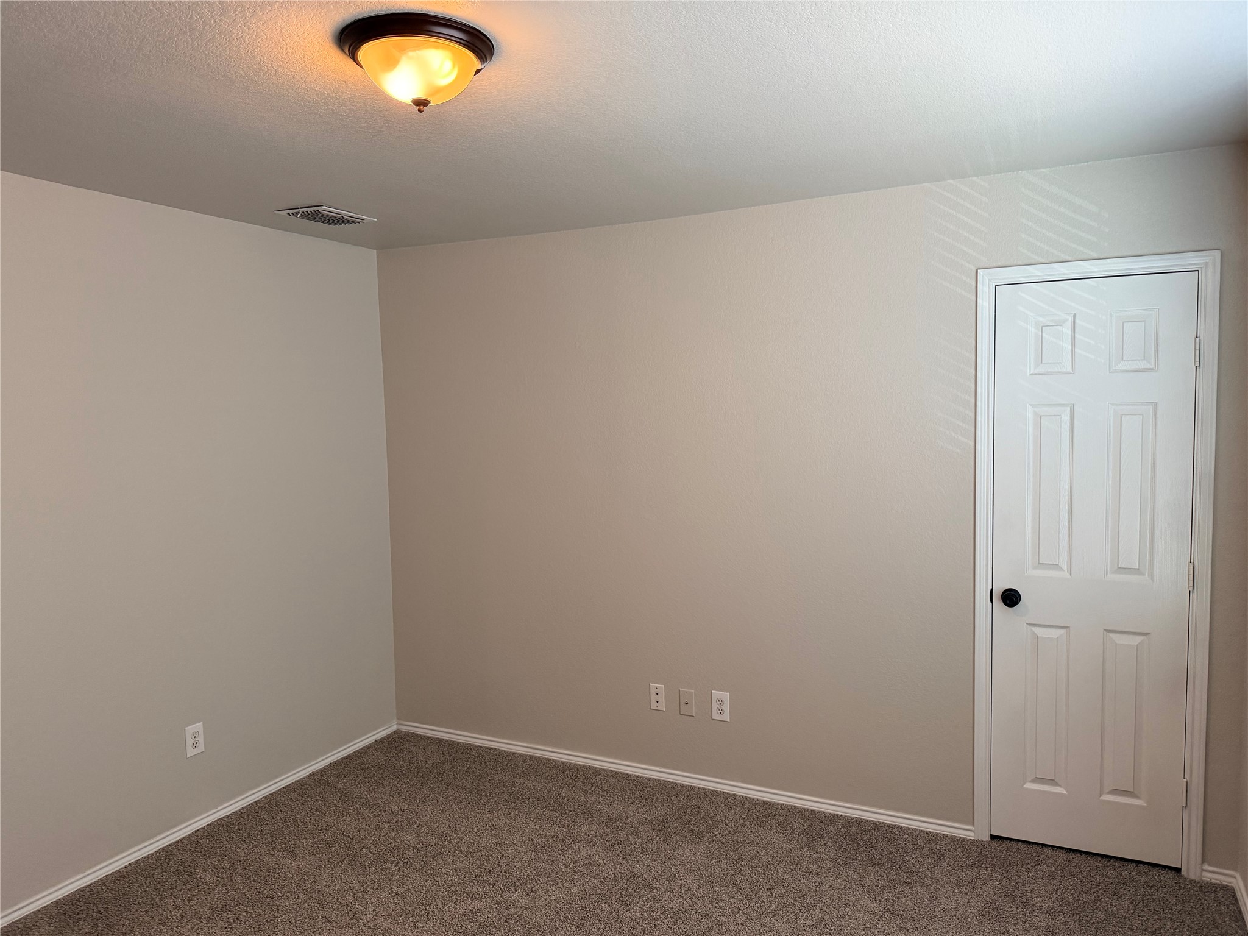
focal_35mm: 24
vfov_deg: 56.8
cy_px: 468
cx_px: 624
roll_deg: +1.2
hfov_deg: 71.6
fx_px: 865
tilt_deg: -3.4
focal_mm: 6.76
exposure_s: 1/120
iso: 320
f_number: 1.78
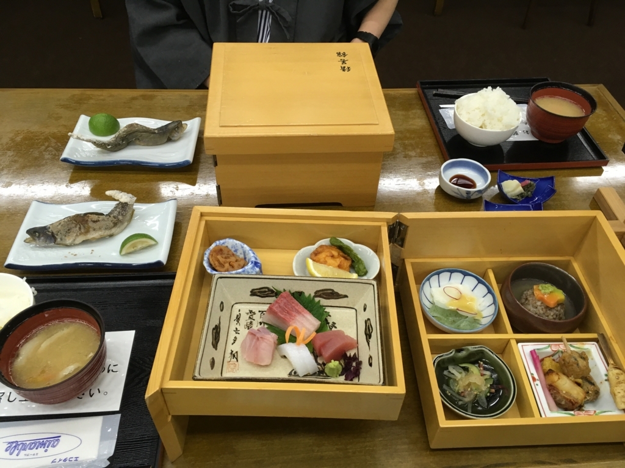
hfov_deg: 61.7
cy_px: 234
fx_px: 524
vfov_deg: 48.2
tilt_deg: -47.8
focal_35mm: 29
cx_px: 312
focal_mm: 4.15
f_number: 2.2
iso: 80
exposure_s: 1/30
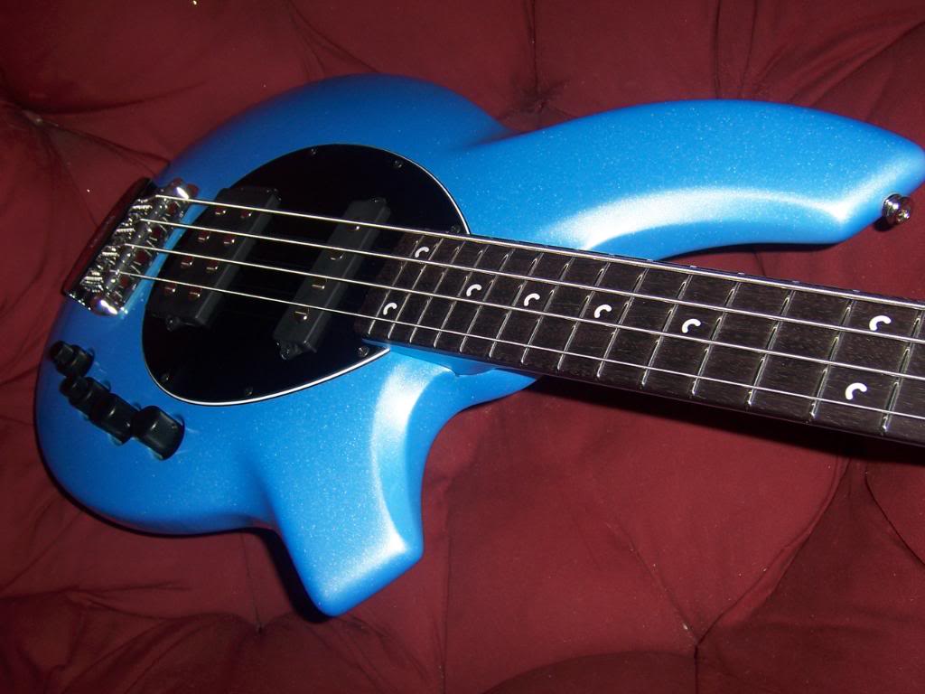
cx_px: 462
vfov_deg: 39.7
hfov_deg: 51.4
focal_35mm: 36
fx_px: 962
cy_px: 347
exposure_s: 1/60
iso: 80
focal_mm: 6.2
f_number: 2.8
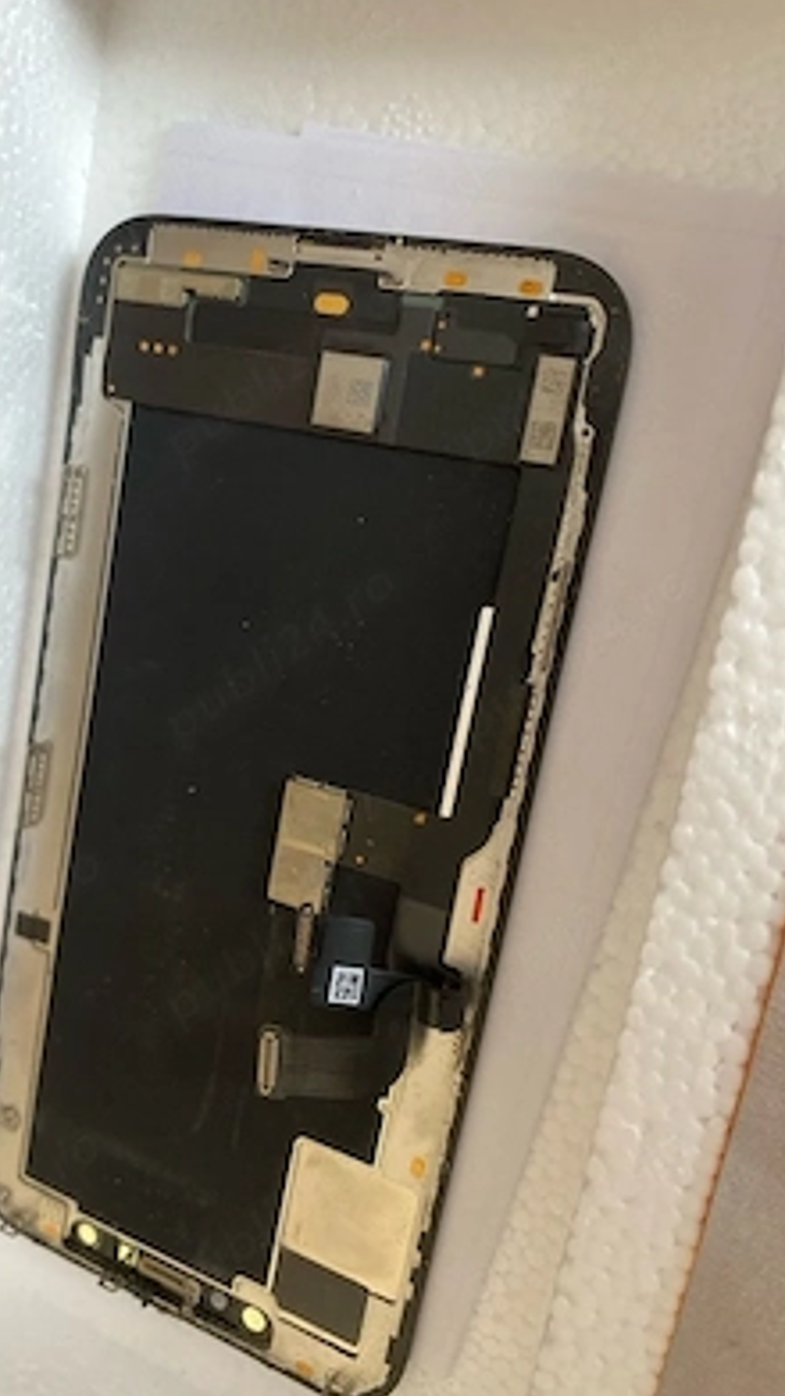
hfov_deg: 40.0
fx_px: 1073
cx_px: 318
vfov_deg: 66.1
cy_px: 689
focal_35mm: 29
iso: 200
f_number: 1.8
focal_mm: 4.25
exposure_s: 1/60
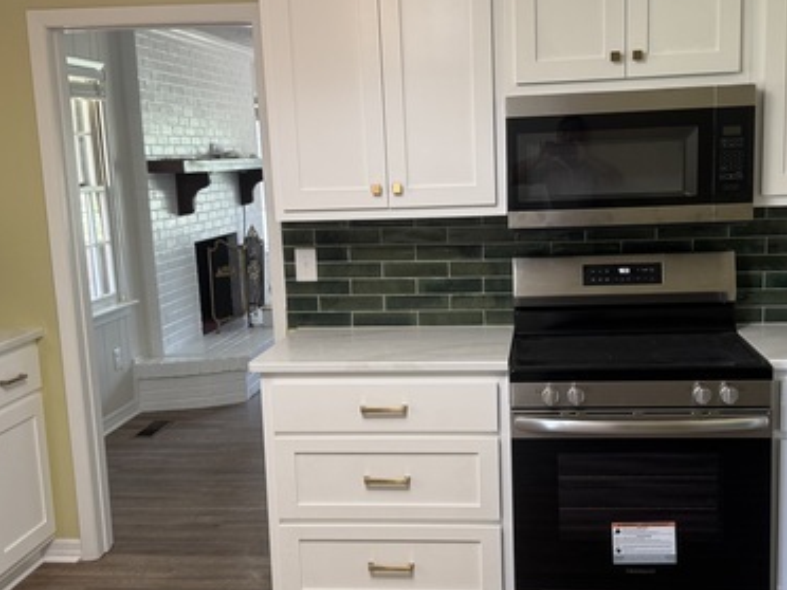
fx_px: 978
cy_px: 326
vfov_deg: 33.6
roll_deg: +1.6
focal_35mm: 43
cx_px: 447
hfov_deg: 43.7
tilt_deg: -10.9
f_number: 1.78
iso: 200
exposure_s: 1/120
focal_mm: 6.76
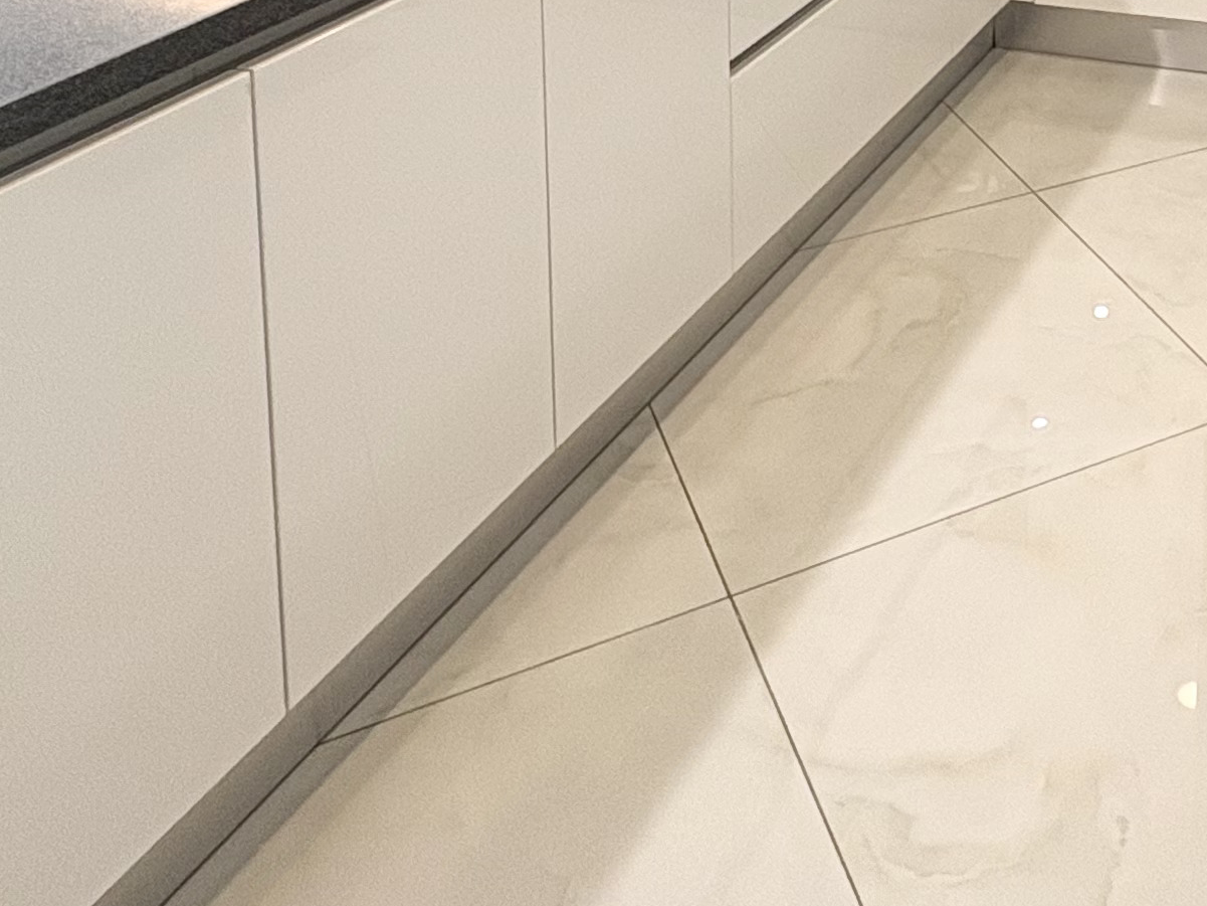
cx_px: 1246
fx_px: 1639
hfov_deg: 35.9
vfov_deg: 25.3
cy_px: -358
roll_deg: -2.2
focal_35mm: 47
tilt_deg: -9.2
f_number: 2.2
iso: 125
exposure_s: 1/100
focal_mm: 2.22
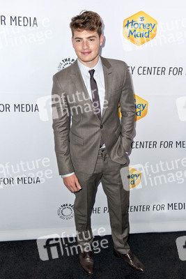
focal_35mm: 35
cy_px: 140
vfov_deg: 54.4
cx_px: 93
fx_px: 271
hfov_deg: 37.9
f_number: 4.5
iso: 500
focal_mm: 35
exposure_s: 1/400
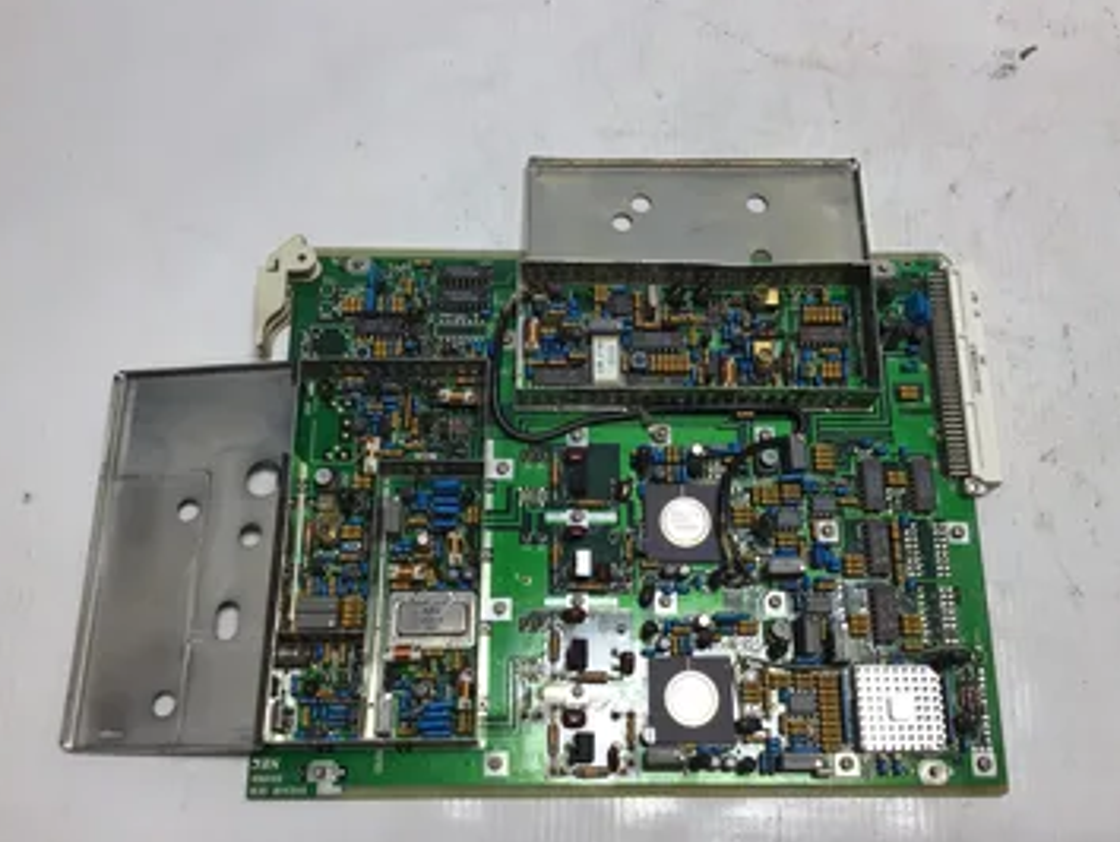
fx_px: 1133
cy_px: 430
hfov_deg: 52.6
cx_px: 595
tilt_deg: -70.5
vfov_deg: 40.7
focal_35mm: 35
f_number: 2.4
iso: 25
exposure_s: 1/127
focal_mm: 3.3
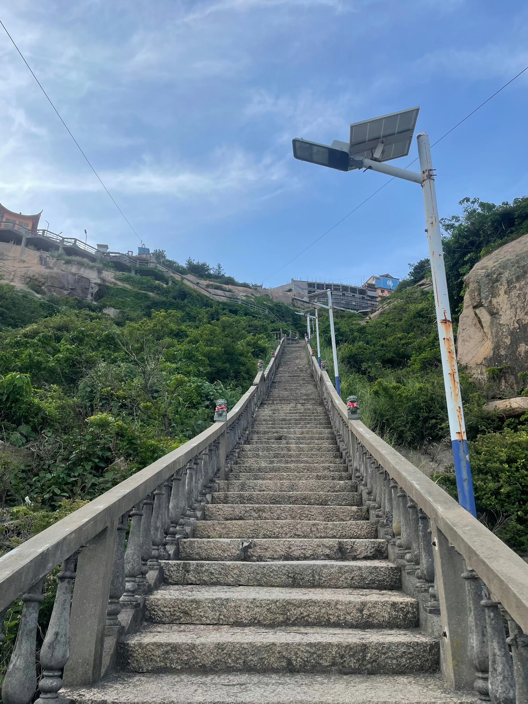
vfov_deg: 67.3
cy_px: 352
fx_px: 529
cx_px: 264
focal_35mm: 26
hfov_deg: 53.1
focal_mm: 4.2
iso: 32
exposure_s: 1/1916
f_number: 1.6
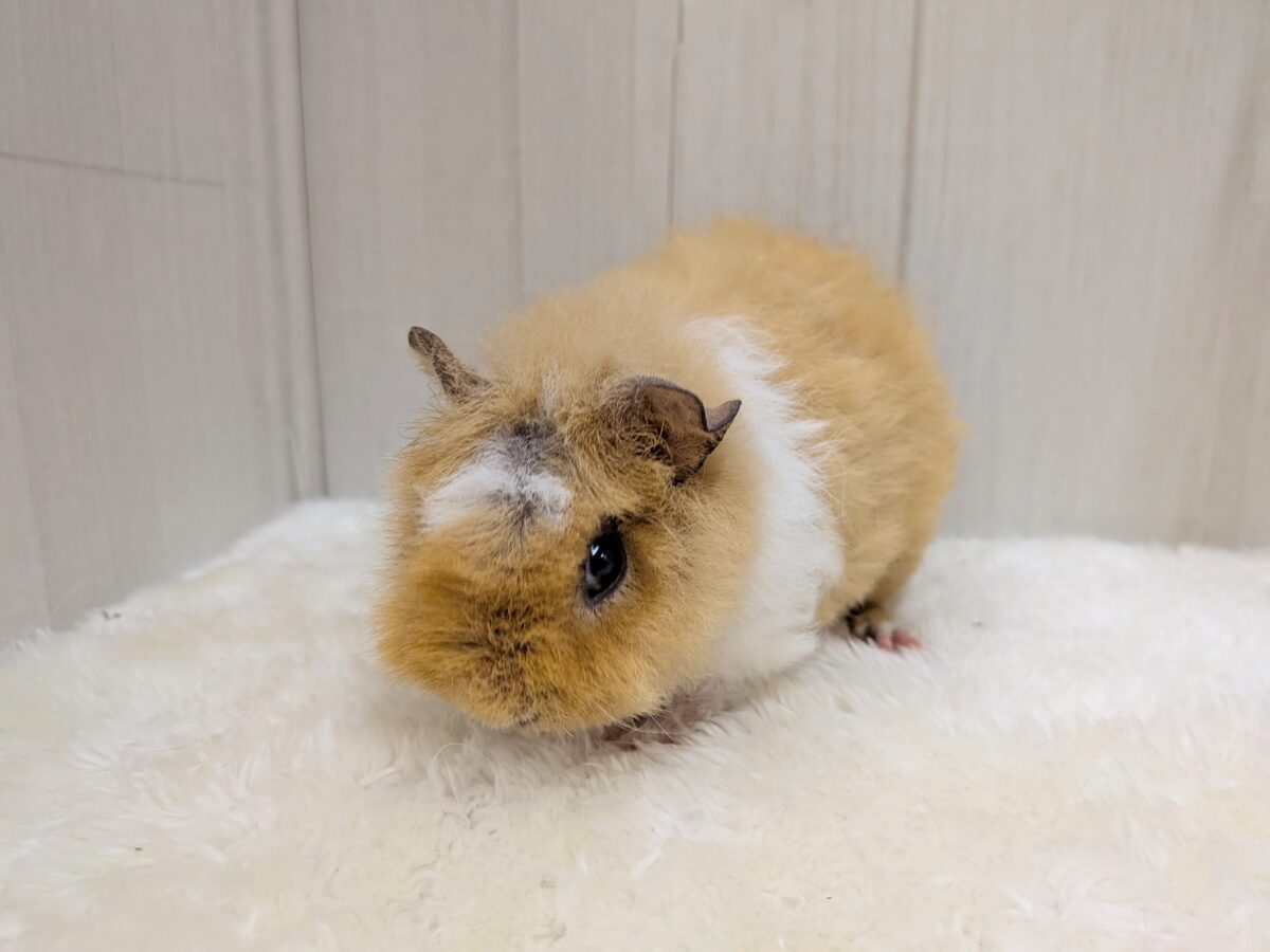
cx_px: 635
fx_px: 881
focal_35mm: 24
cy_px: 476
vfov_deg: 56.8
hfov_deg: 71.6
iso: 107
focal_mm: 4.53
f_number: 1.7
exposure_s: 1/100
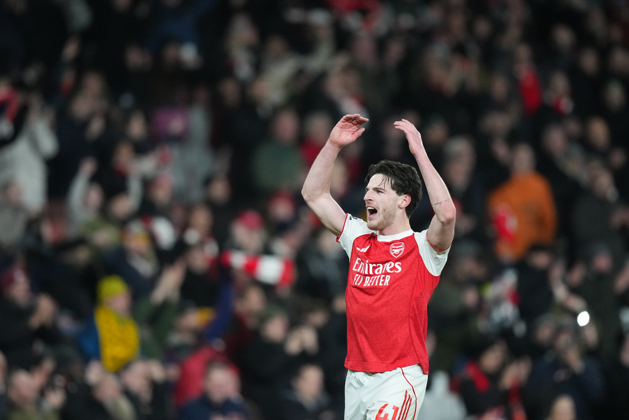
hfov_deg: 3.4
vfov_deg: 2.3
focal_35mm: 600
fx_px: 10484
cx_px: 314
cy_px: 210
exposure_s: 1/2000
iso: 4000
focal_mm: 400
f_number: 2.8
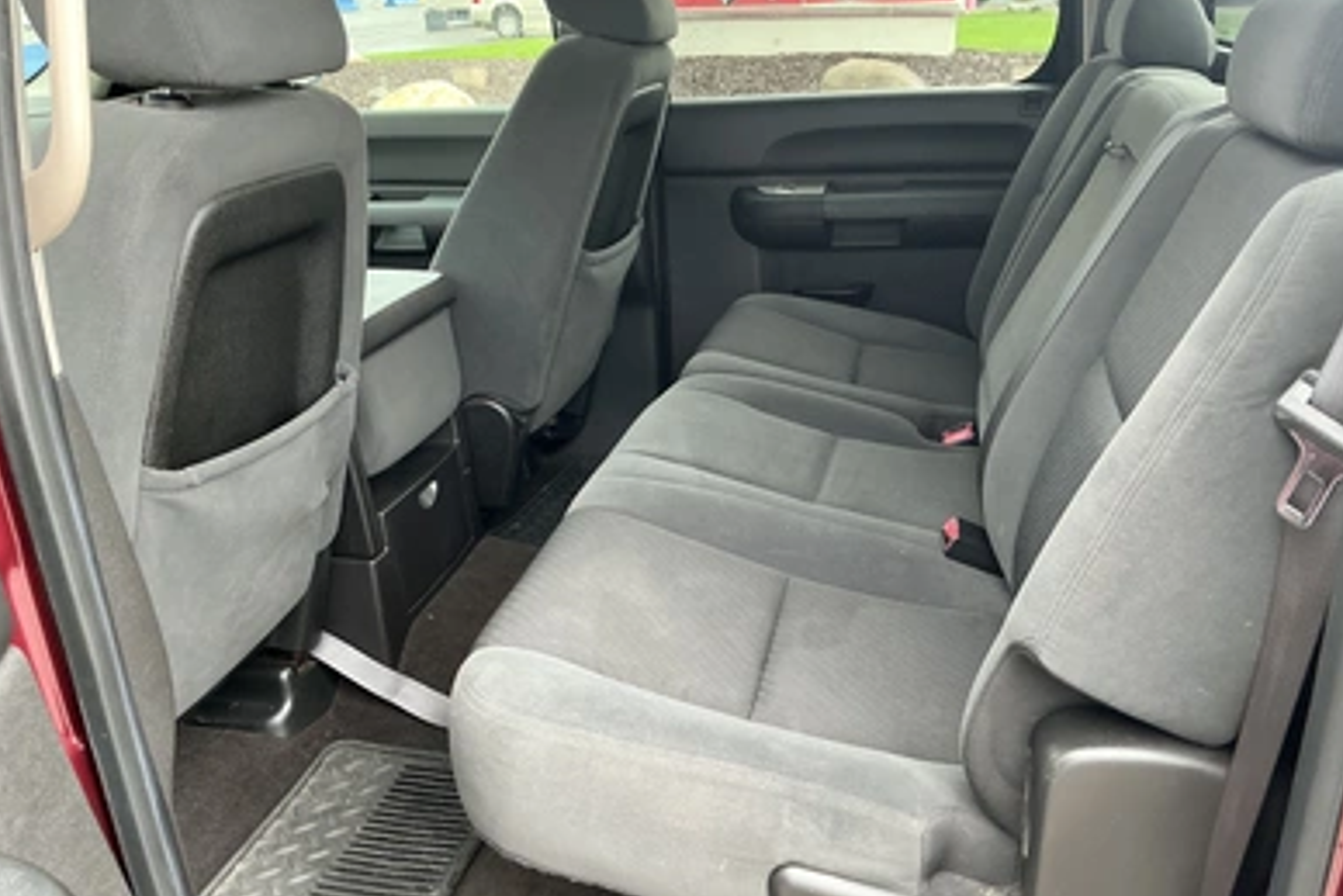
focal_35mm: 30
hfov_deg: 61.9
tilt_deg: -27.1
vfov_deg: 43.6
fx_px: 1120
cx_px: 668
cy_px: 502
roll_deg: -0.6
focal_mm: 3
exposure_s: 1/60
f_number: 1.8
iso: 100
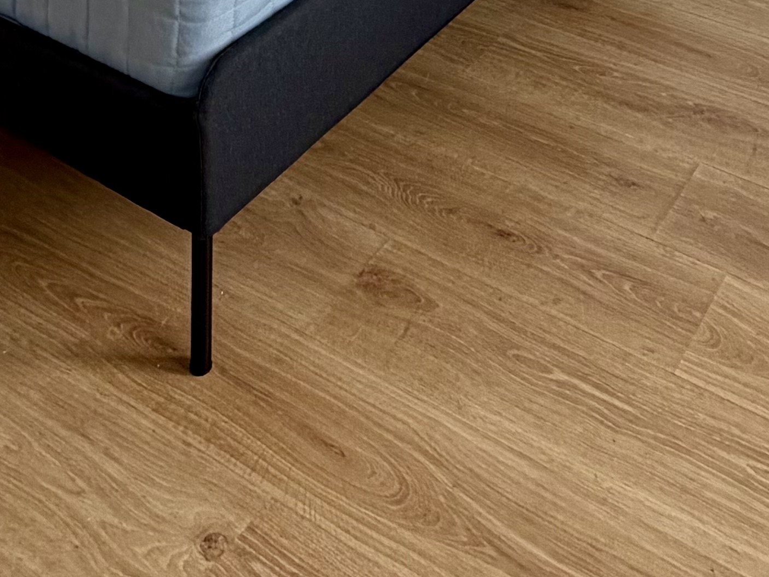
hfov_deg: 33.6
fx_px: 1266
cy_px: -556
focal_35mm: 57
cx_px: 486
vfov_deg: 18.1
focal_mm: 2.22
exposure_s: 1/121
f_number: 2.2
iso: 50
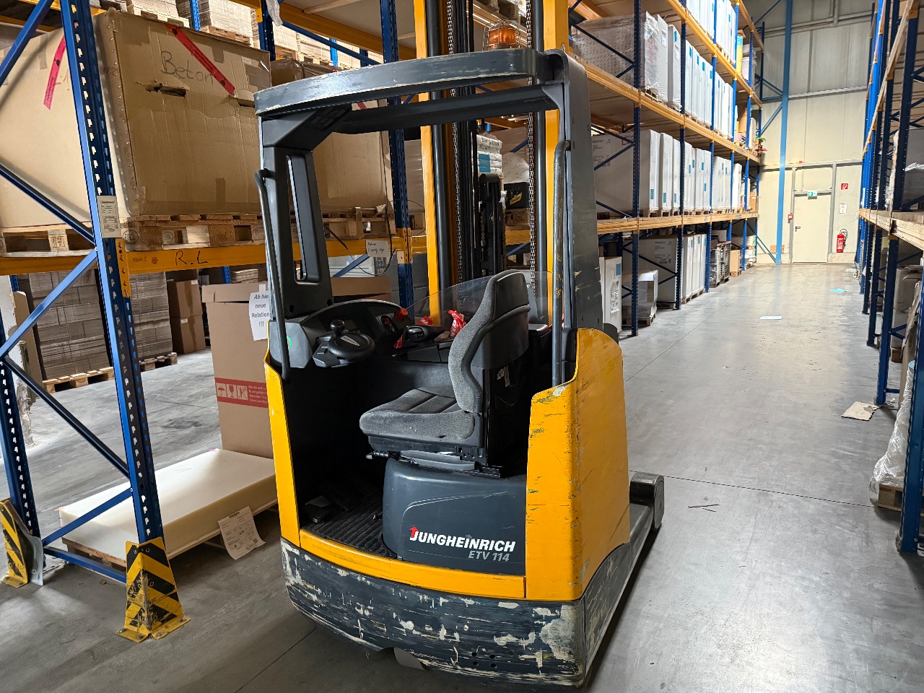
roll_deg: +2.2
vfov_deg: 56.8
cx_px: 462
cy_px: 346
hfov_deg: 71.6
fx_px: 641
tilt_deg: -9.4
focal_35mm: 24
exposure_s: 1/60
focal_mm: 6.76
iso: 800
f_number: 1.78
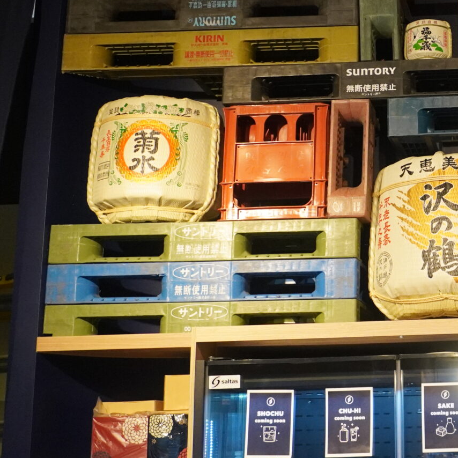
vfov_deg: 21.4
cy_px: 115
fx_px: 1202
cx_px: 497
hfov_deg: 20.6
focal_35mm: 80
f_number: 4
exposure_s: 1/160
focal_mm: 21
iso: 2000
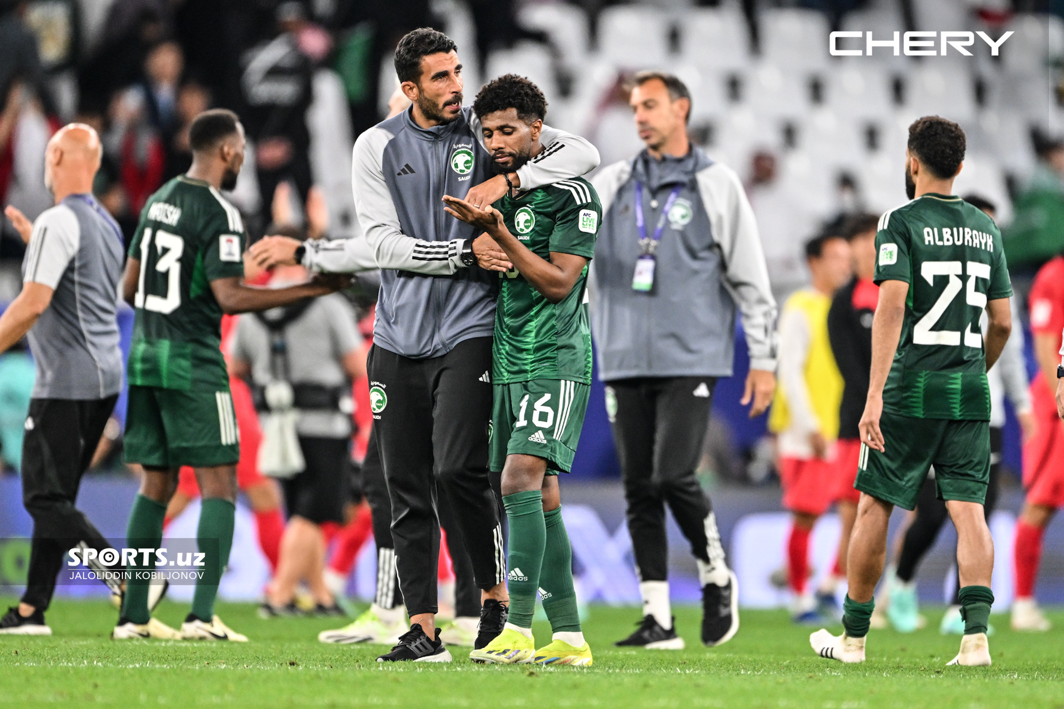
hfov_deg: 3.7
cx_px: 532
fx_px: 16549
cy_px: 354
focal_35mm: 560
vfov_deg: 2.5
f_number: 4
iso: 2500
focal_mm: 560
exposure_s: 1/1000
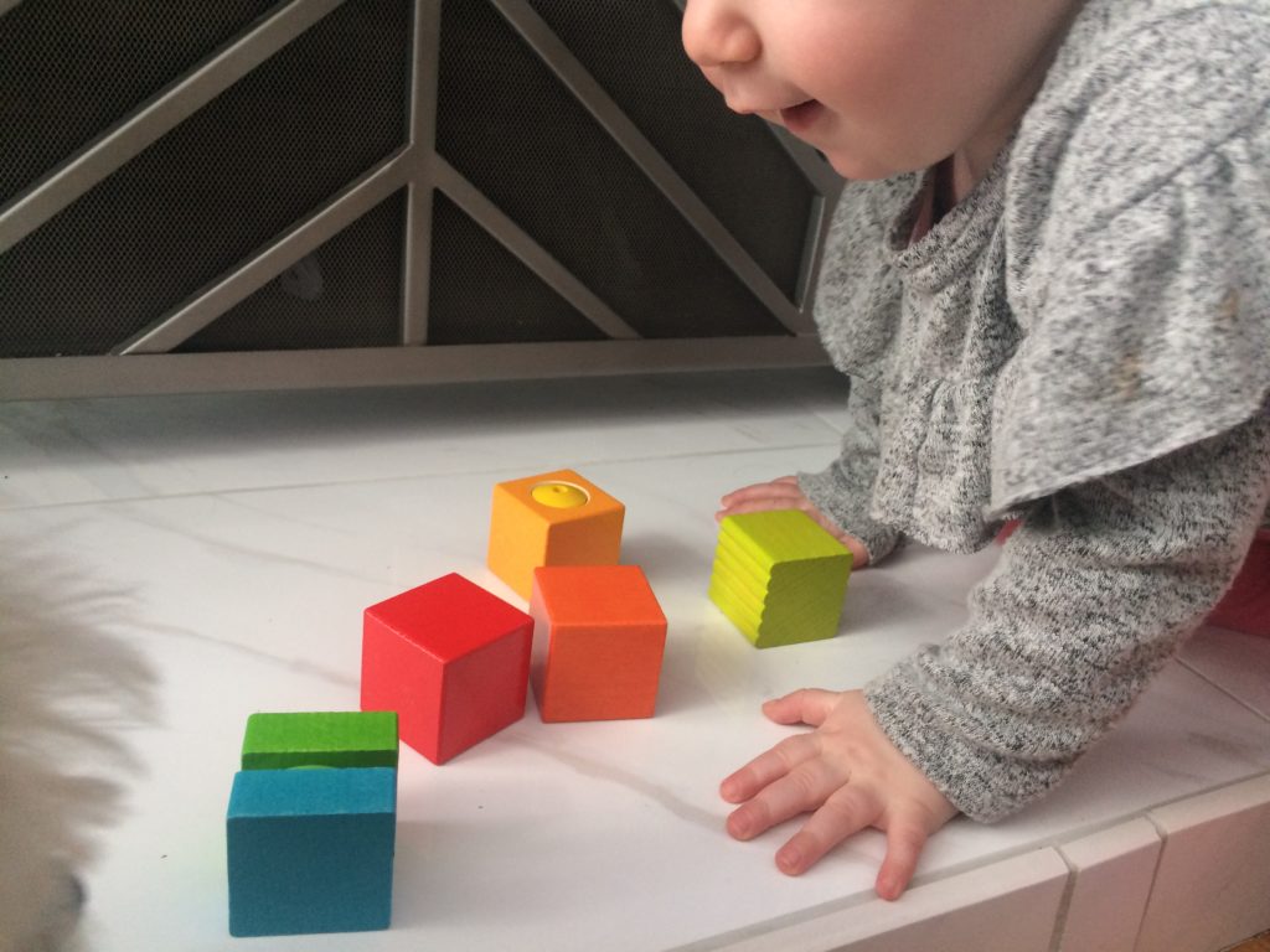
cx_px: 635
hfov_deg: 61.7
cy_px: 476
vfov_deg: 48.2
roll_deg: -7.3
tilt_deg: -23.4
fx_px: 1064
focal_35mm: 29
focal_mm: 4.15
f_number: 2.2
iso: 100
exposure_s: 1/30
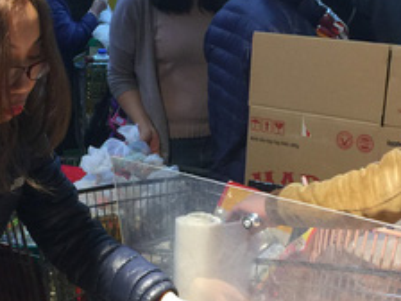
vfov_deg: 17.7
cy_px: 220
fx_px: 961
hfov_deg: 23.5
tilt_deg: -14.1
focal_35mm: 83
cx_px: 168
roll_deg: -2.0
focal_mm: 4.15
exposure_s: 1/33
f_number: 2.2
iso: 50
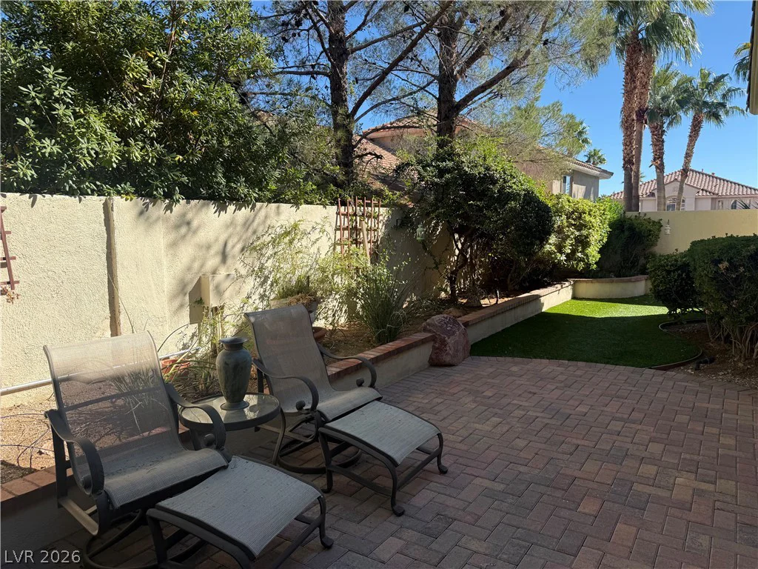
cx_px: 379
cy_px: 284
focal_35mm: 24
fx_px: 526
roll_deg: +1.5
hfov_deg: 71.6
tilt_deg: -5.3
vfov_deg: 56.8
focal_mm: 6.76
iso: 80
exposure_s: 1/2169
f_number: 1.78
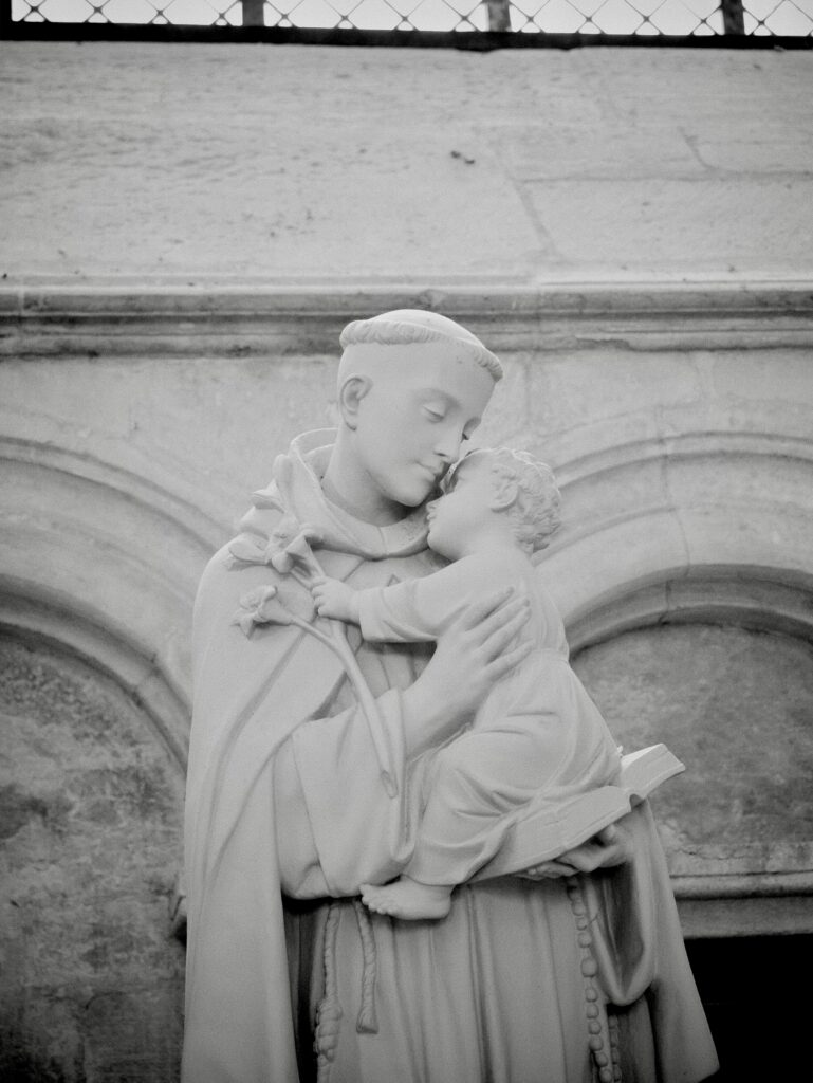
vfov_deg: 30.3
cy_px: 542
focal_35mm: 64
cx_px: 406
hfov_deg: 22.9
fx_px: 2002
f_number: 3.8
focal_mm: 32
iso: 1250
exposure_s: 1/80
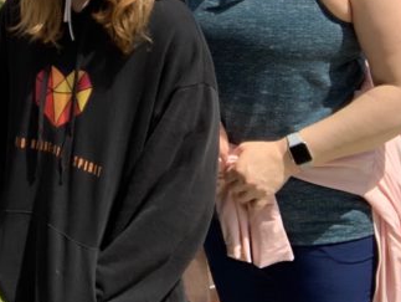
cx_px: -4
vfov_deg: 18.6
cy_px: -37
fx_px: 881
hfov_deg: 24.4
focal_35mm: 76
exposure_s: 1/1236
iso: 16
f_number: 2.2
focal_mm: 2.87
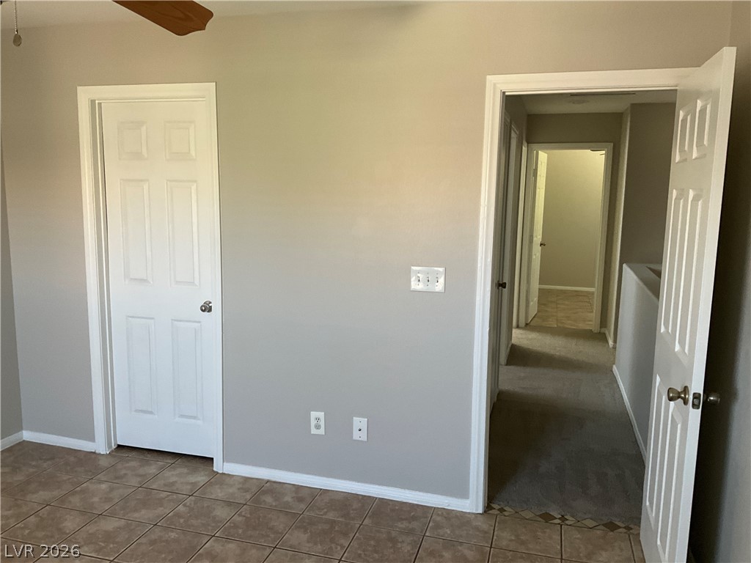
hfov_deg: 61.7
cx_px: 376
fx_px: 629
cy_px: 282
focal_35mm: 29
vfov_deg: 48.2
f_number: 1.8
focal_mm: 3
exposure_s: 1/60
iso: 100
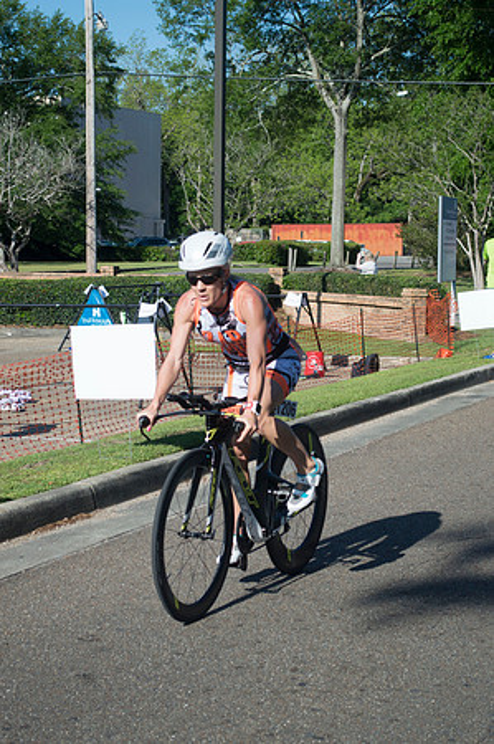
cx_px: 247
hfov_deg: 18.9
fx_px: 1485
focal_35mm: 72
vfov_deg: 28.1
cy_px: 372
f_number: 6.3
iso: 400
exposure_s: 1/1600
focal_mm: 48
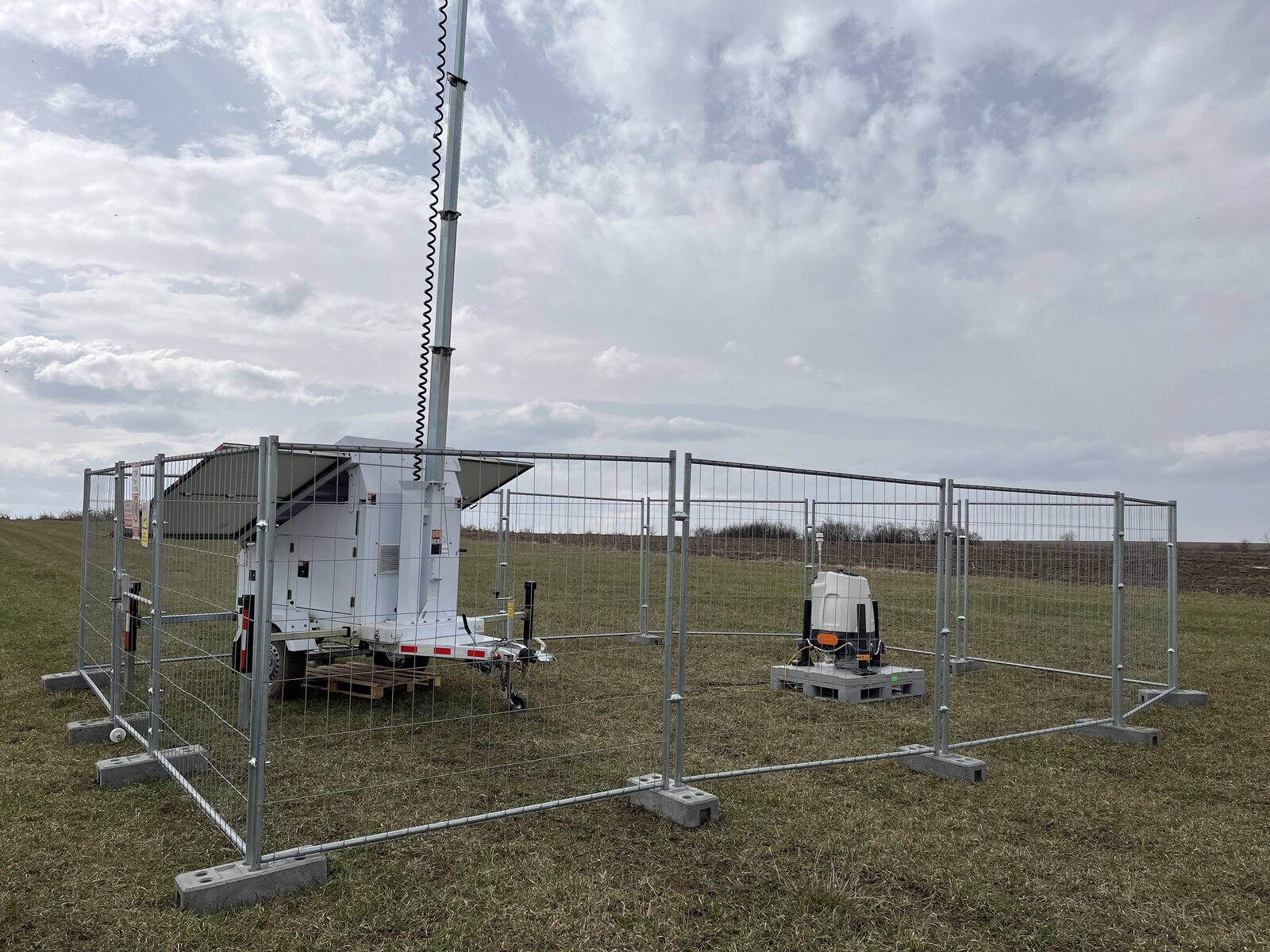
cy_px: 476
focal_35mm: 26
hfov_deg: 67.3
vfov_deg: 53.1
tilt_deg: +4.3
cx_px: 635
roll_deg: -1.3
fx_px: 954
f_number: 1.6
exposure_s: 1/7874
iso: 50
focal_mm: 5.1
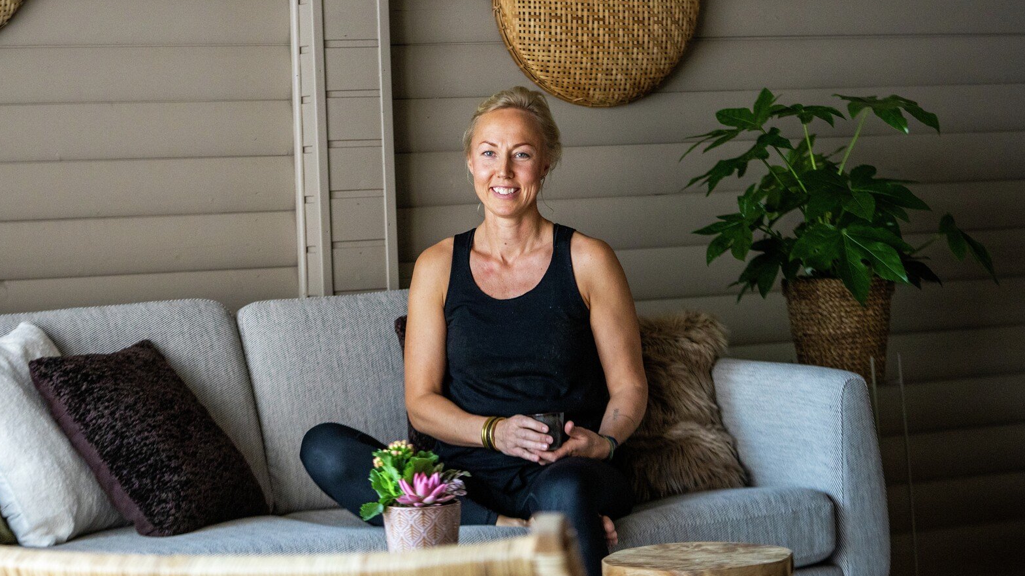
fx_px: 2717
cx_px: 476
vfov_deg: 12.1
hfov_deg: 21.4
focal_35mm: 100
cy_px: 204
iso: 2000
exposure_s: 1/500
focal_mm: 78
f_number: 3.2
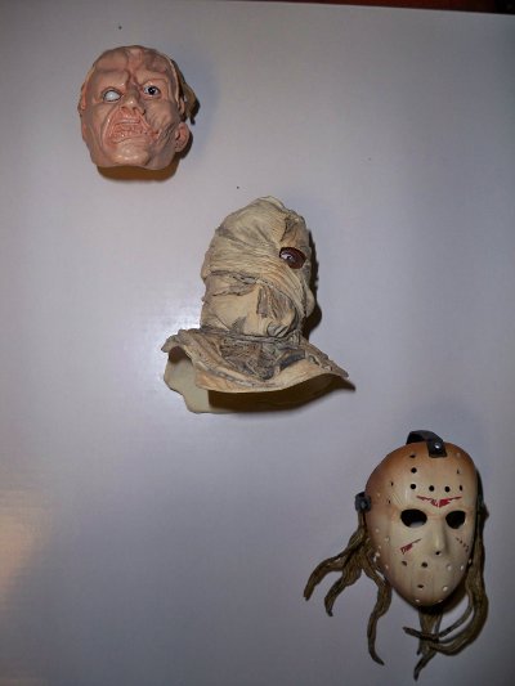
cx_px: 258
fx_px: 694
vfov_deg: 52.6
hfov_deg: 40.7
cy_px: 343
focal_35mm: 35
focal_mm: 6.3
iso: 200
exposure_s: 1/60
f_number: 3.1
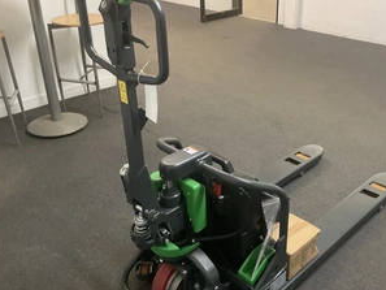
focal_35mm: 39
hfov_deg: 47.4
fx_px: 435
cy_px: 143
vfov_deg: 36.8
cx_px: 244
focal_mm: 3
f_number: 1.8
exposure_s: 1/40
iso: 250
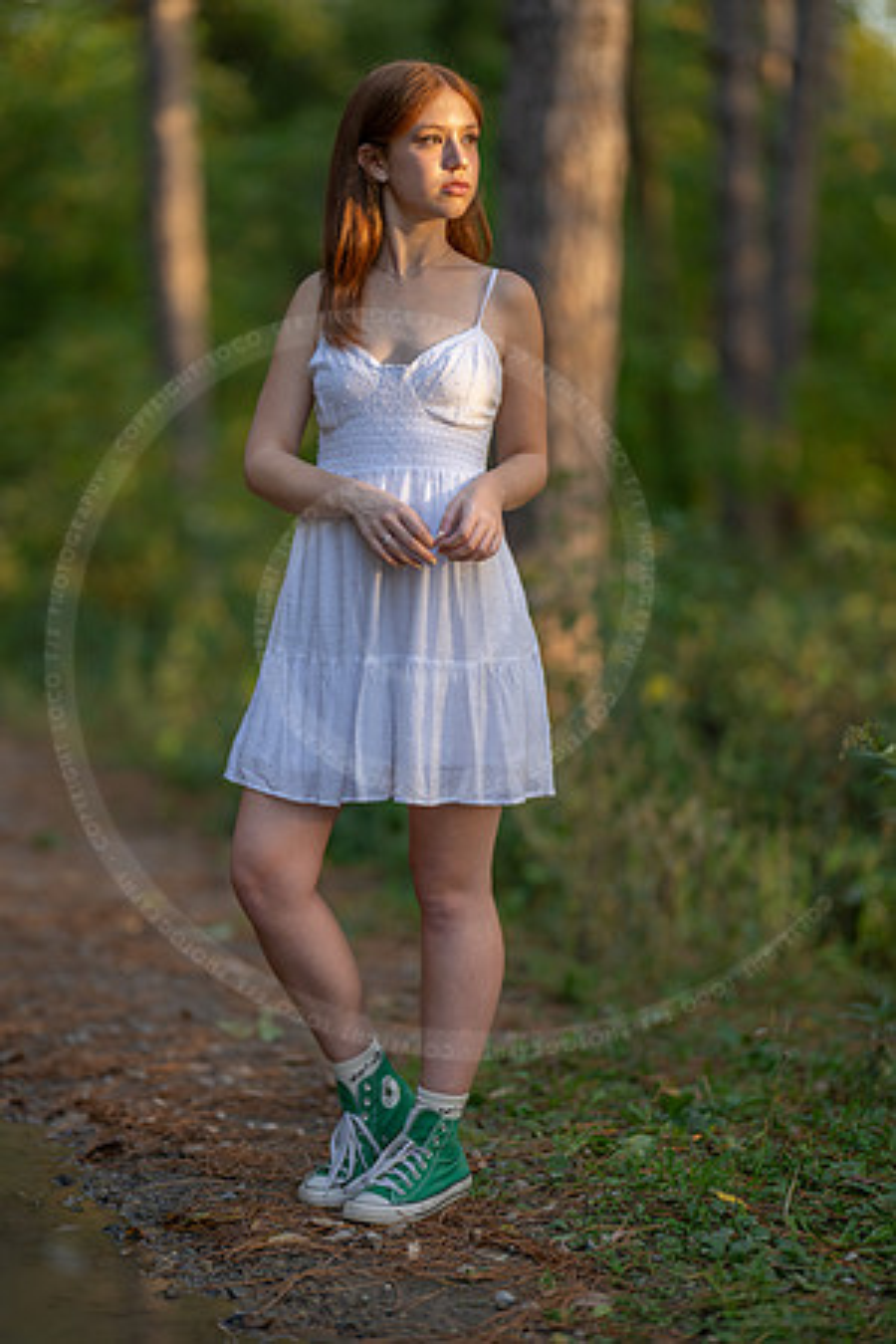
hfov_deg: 16.1
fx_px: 3173
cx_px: 448
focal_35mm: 85
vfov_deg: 23.9
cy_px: 672
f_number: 1.3
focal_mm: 85
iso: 160
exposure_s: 1/640
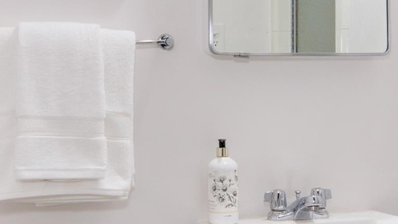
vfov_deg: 25.7
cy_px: 97
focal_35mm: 46
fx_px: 490
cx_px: 216
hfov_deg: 44.2
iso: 640
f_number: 7.1
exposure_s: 1/40
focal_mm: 11
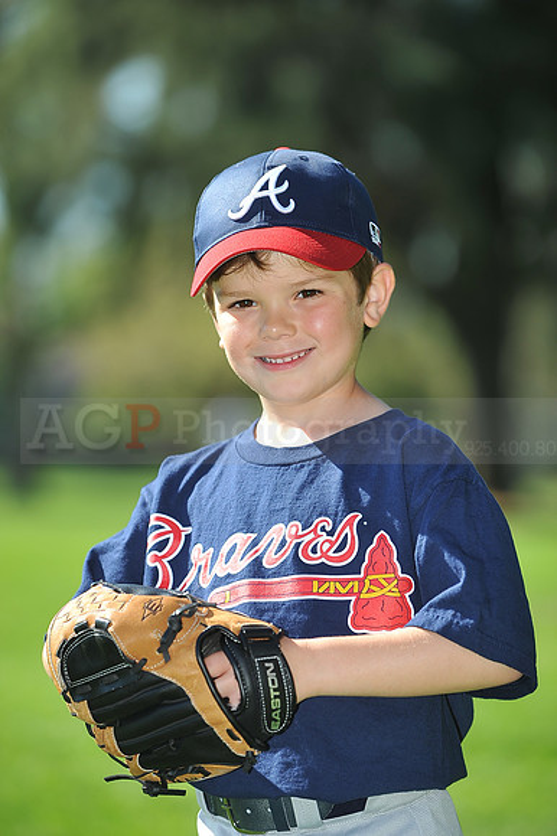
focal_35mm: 165
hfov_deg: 8.3
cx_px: 278
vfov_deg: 12.5
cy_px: 418
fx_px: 3834
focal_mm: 165
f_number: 4.5
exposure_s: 1/800
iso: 200
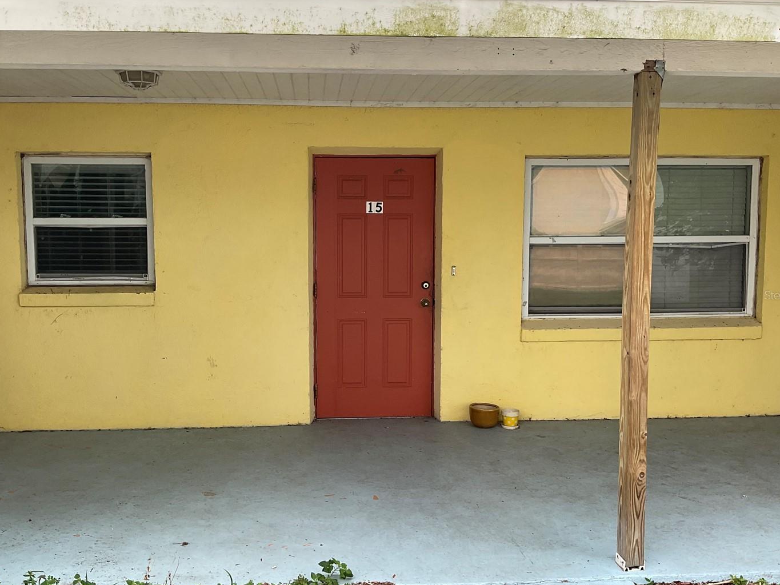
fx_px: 766
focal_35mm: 34
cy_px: 295
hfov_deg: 53.9
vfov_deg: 41.8
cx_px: 361
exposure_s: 1/469
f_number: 1.8
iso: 16
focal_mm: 3
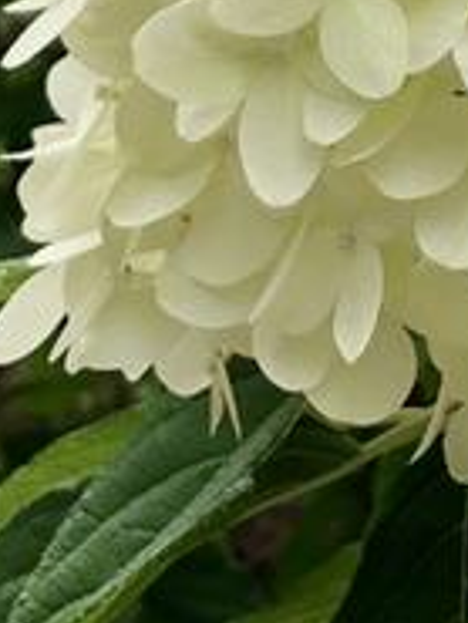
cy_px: -227
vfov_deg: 13.4
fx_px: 2539
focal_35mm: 141
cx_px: 512
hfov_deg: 10.4
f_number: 1.8
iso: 20
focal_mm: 3.99
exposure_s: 1/204
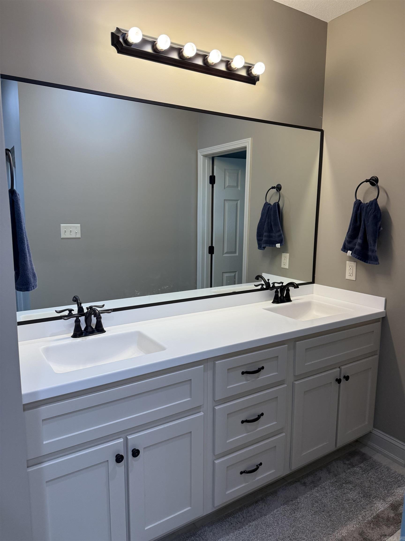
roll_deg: -0.4
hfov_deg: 56.8
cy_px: 270
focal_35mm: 24
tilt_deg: -7.7
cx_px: 202
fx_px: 374
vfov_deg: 71.6
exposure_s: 1/237
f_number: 1.78
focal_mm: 6.76
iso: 160
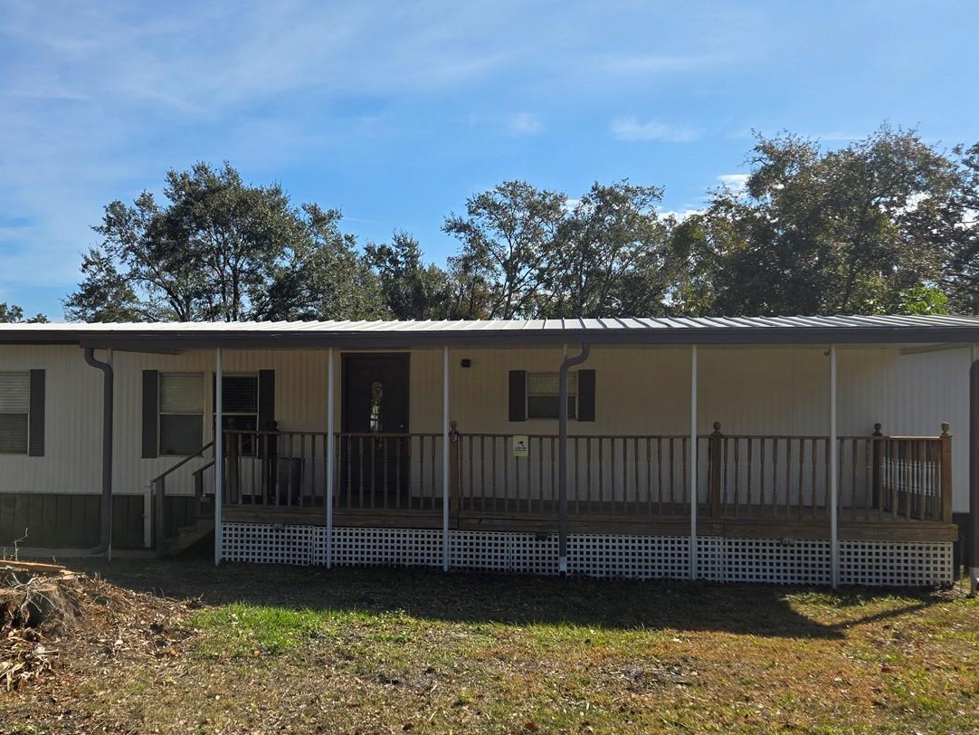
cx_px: 423
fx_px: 962
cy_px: 406
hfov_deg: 53.8
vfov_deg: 41.8
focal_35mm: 34
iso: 25
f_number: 1.8
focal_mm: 5.4
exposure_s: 1/1925
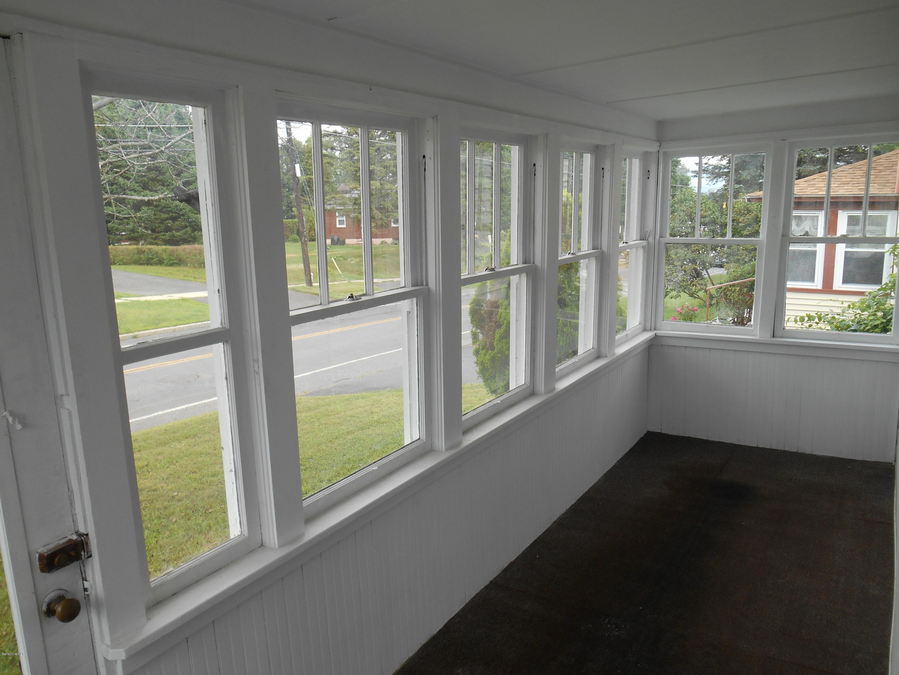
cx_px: 450
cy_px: 338
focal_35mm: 26
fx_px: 675
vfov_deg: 53.1
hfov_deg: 67.3
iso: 80
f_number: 3.4
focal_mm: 4.7
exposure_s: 1/125
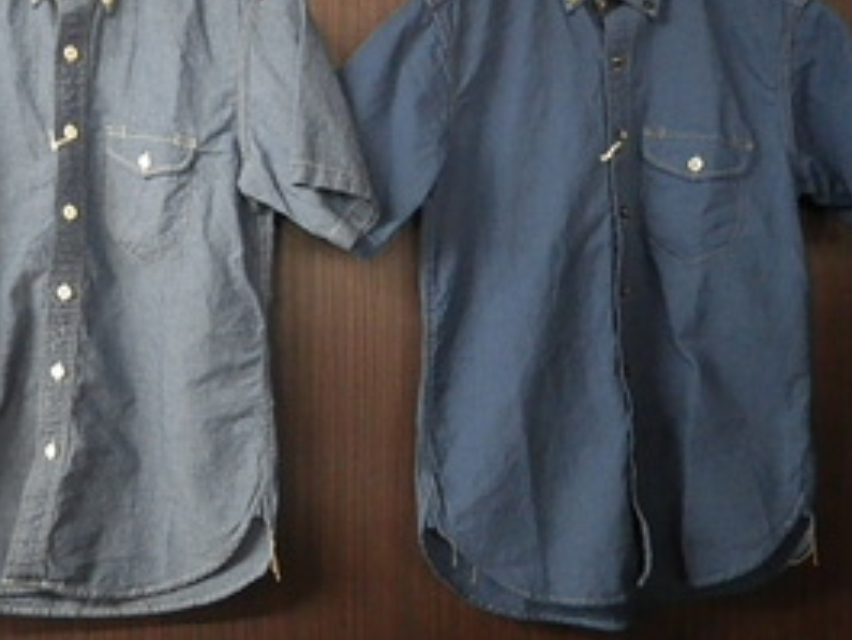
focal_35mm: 37
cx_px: 344
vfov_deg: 38.6
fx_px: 911
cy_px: 275
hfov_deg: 49.8
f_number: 3.5
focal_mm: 5
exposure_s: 1/25
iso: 800
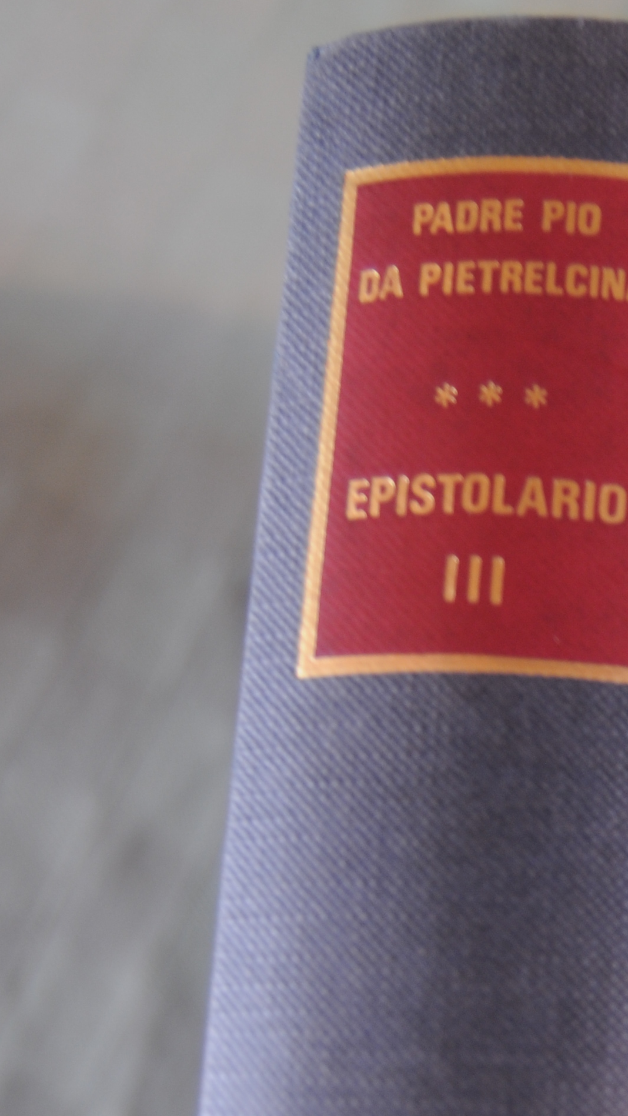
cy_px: 925
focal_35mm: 78
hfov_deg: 15.1
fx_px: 2308
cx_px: 683
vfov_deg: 26.6
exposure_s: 1/15
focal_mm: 22
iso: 200
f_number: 2.8
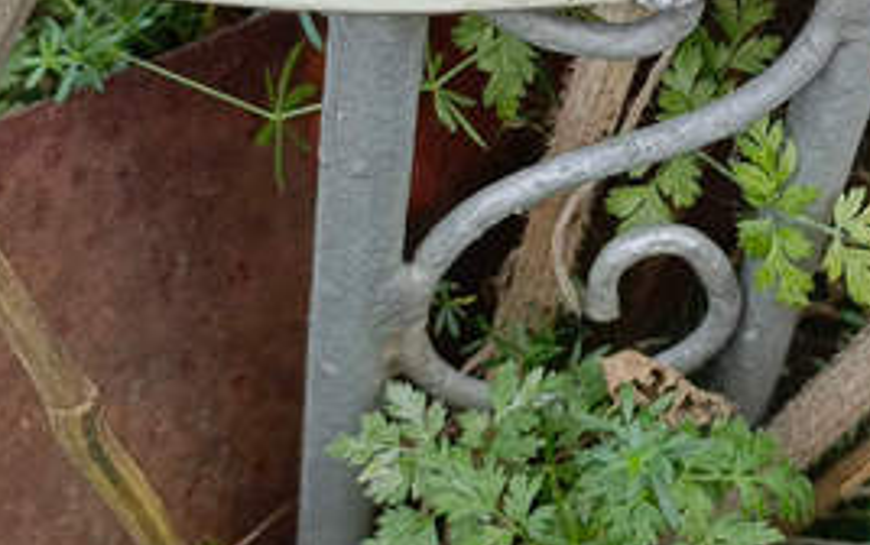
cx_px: 867
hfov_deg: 24.9
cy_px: 3
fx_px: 1875
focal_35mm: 79
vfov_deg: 16.2
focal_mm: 4.76
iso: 112
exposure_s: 1/155
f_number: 1.69
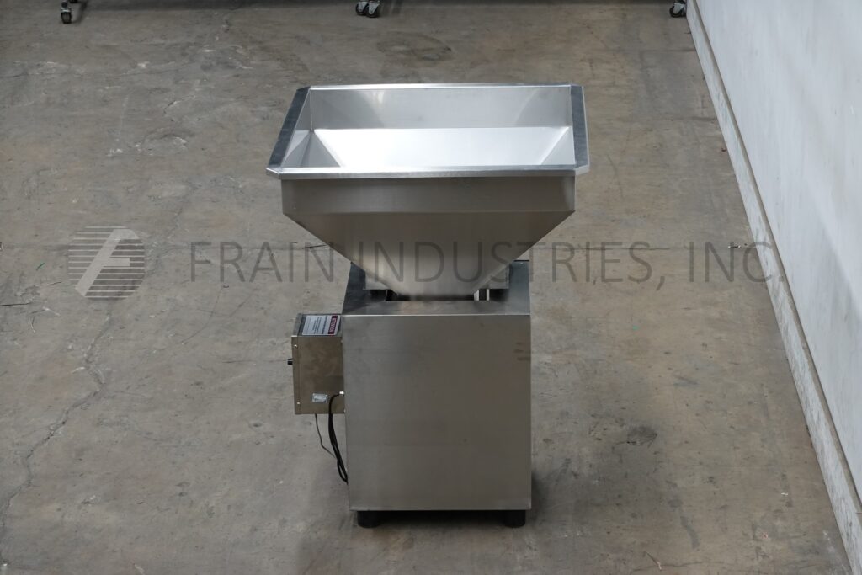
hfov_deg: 23.9
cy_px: 288
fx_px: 2035
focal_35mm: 85
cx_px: 431
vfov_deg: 16.1
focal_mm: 31.46
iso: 500
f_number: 4
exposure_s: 1/100
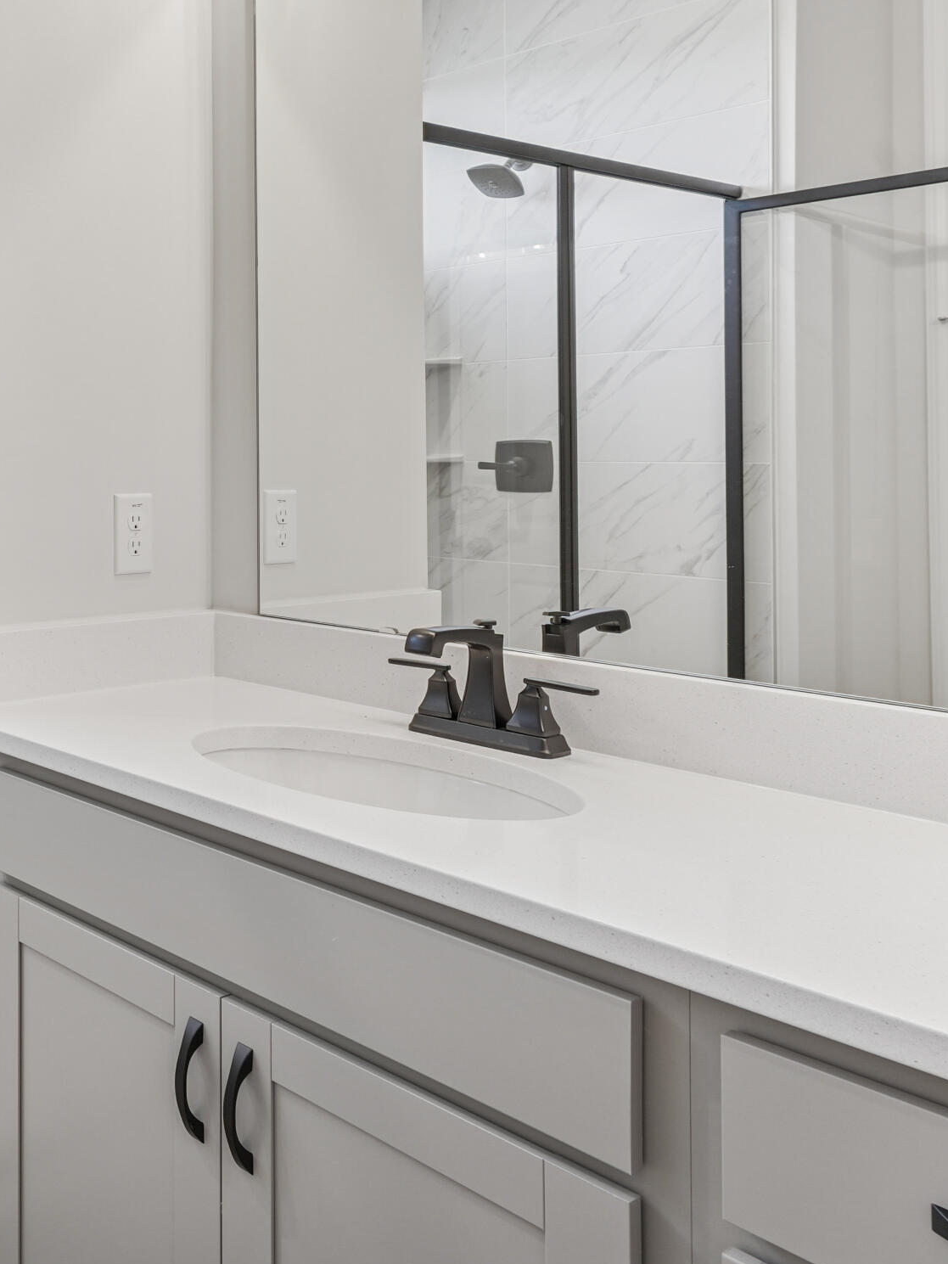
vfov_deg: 57.4
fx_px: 1132
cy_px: 454
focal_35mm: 31
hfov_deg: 32.7
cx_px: -310
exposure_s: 1/20
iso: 200
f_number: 9
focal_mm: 16
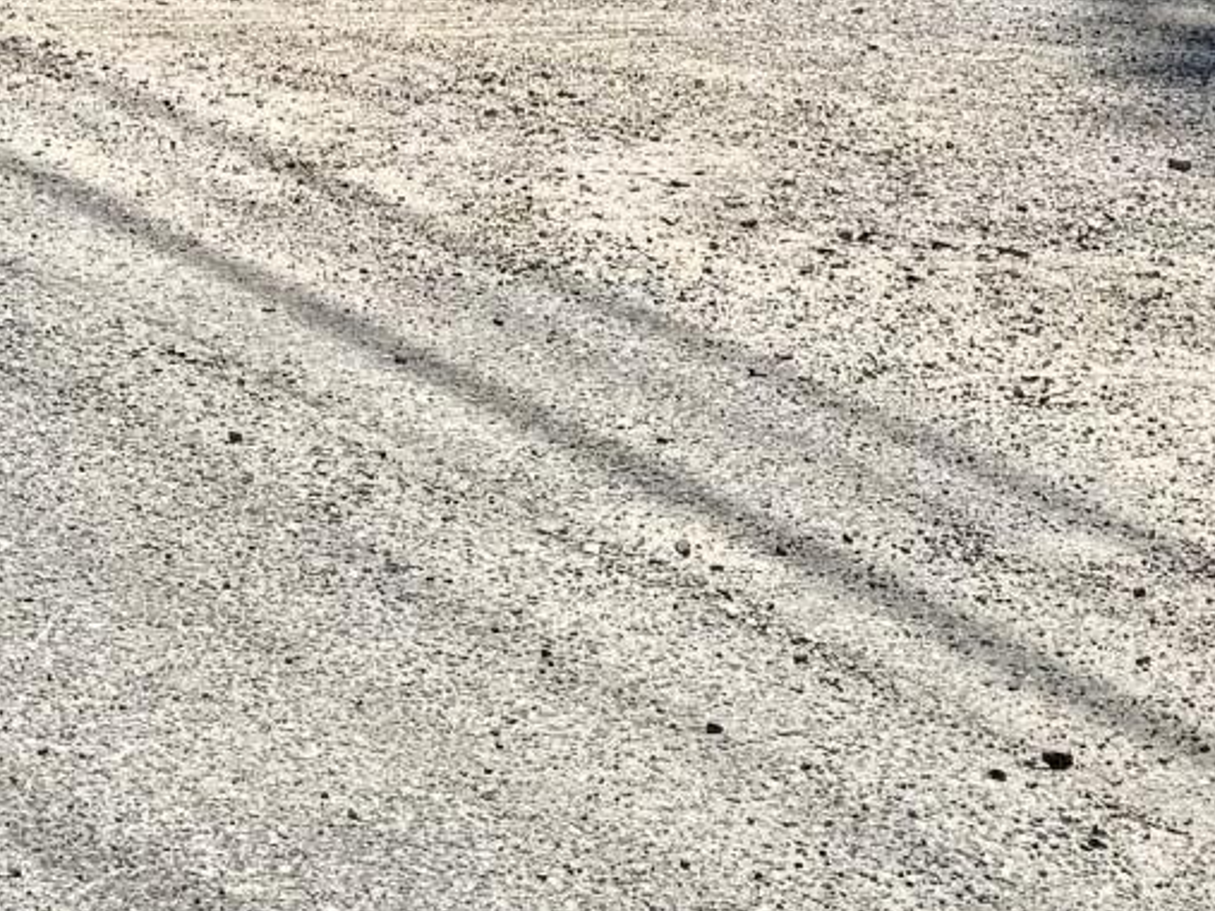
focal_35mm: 142
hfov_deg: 13.8
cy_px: -1000
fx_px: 4983
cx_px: 177
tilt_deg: +0.3
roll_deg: -0.7
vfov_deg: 9.6
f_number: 1.78
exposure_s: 1/5714
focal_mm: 6.76
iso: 80
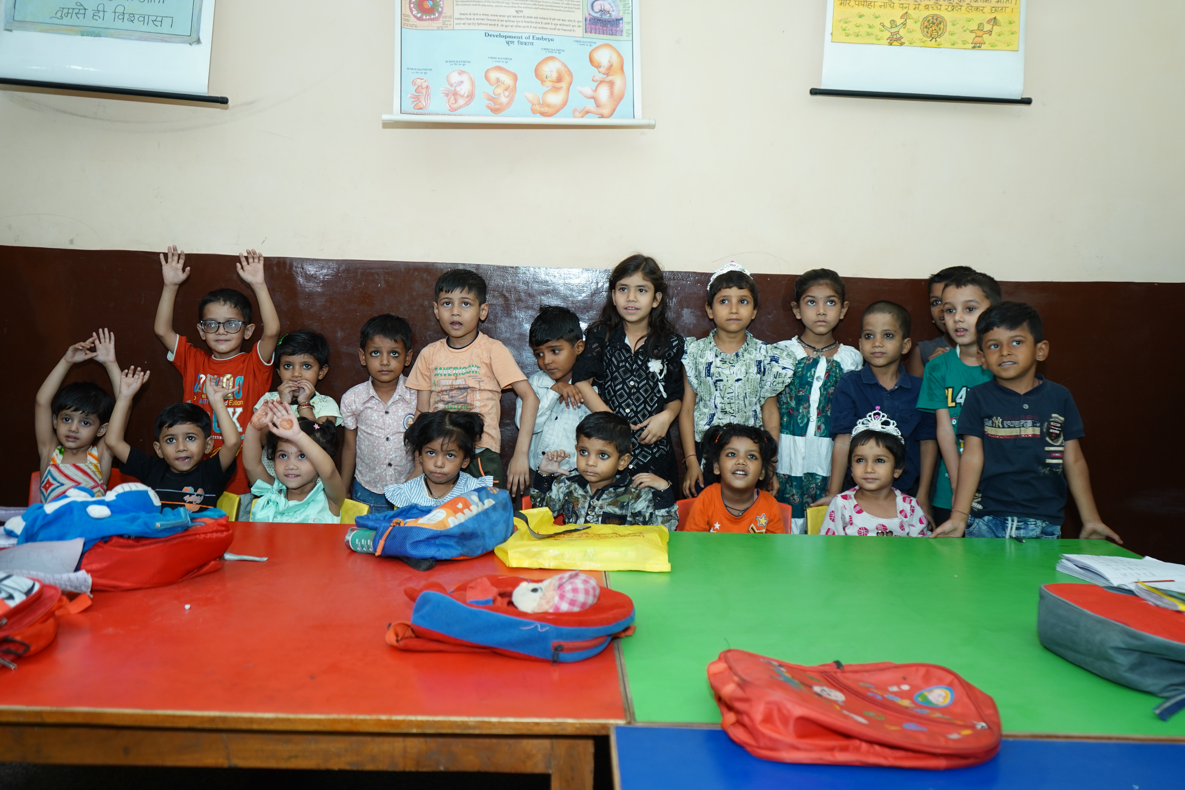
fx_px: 1020
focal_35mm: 31
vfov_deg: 42.3
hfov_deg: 60.3
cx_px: 592
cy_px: 395
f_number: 4
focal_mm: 31
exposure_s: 1/125
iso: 640
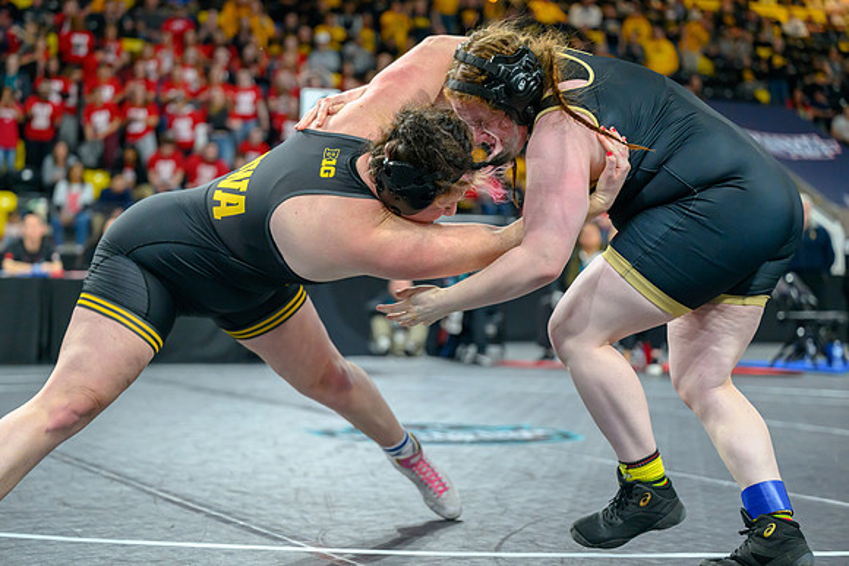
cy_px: 283
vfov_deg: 19.0
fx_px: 1693
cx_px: 419
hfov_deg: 28.2
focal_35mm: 72
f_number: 2.8
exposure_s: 1/800
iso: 2000
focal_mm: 70
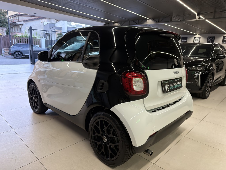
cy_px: 85
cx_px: 113
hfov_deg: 71.6
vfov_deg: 56.8
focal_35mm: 24
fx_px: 157
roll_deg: -2.2
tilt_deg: -12.2
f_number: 1.78
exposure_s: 1/100
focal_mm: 6.76
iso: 320
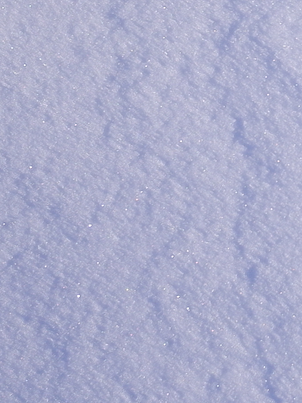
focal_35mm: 262
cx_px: 651
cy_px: -53
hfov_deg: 5.5
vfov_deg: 7.5
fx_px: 3048
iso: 250
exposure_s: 1/7000
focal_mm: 27
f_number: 2.8
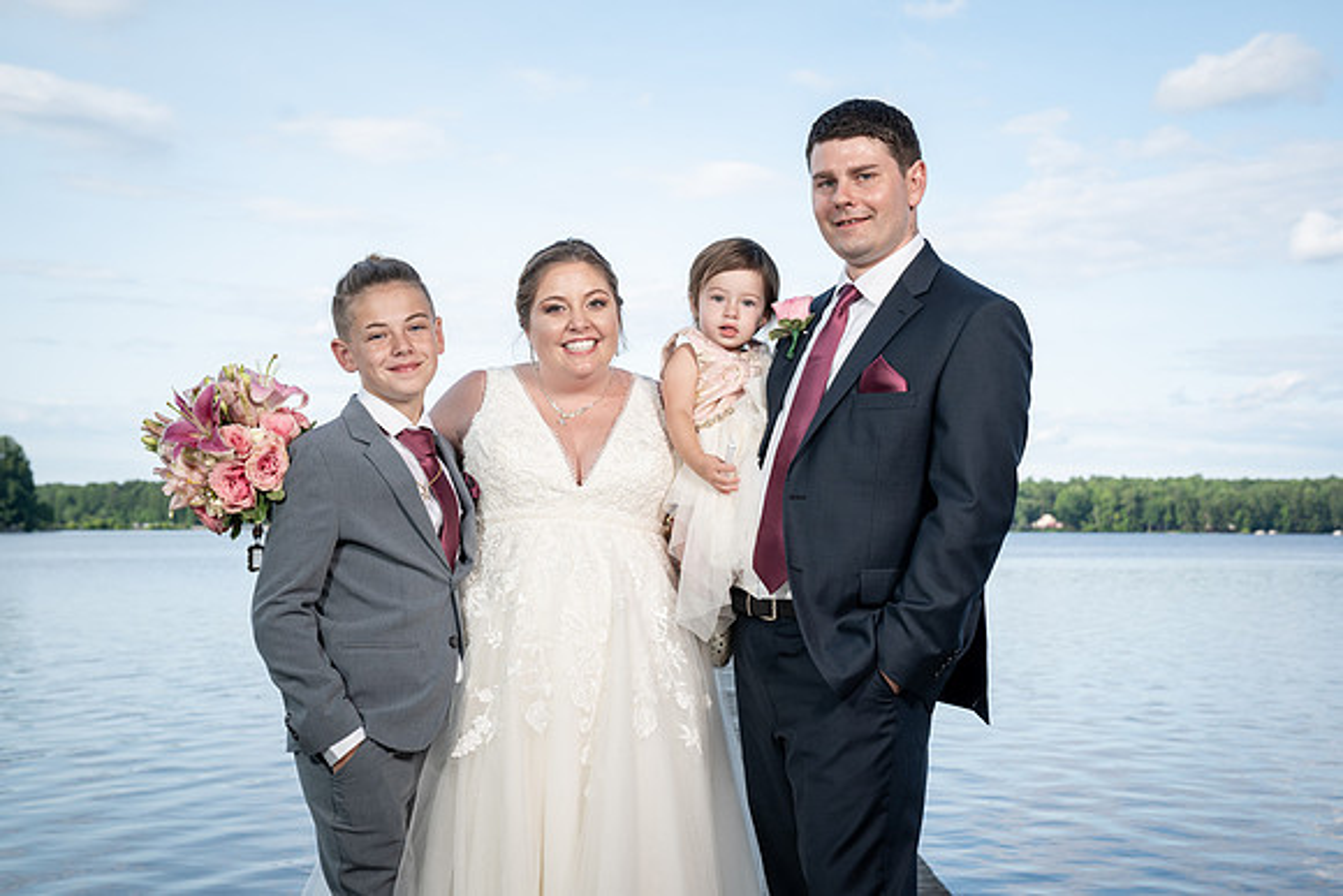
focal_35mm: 53
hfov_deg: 37.4
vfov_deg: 25.4
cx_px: 680
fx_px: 1985
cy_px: 448
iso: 100
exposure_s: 1/200
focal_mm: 52
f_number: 5.6
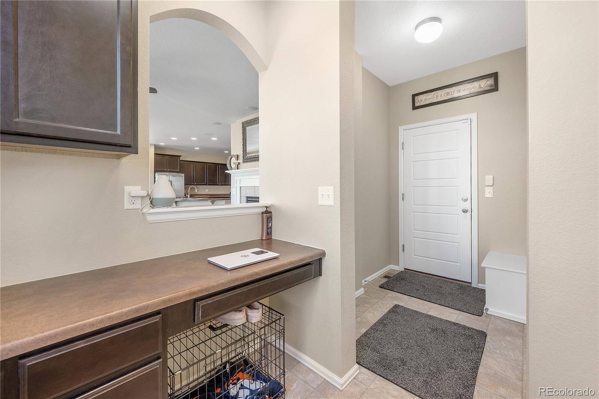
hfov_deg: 104.2
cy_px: 200
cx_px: 300
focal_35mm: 14
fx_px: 233
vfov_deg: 81.2
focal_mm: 14
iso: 200
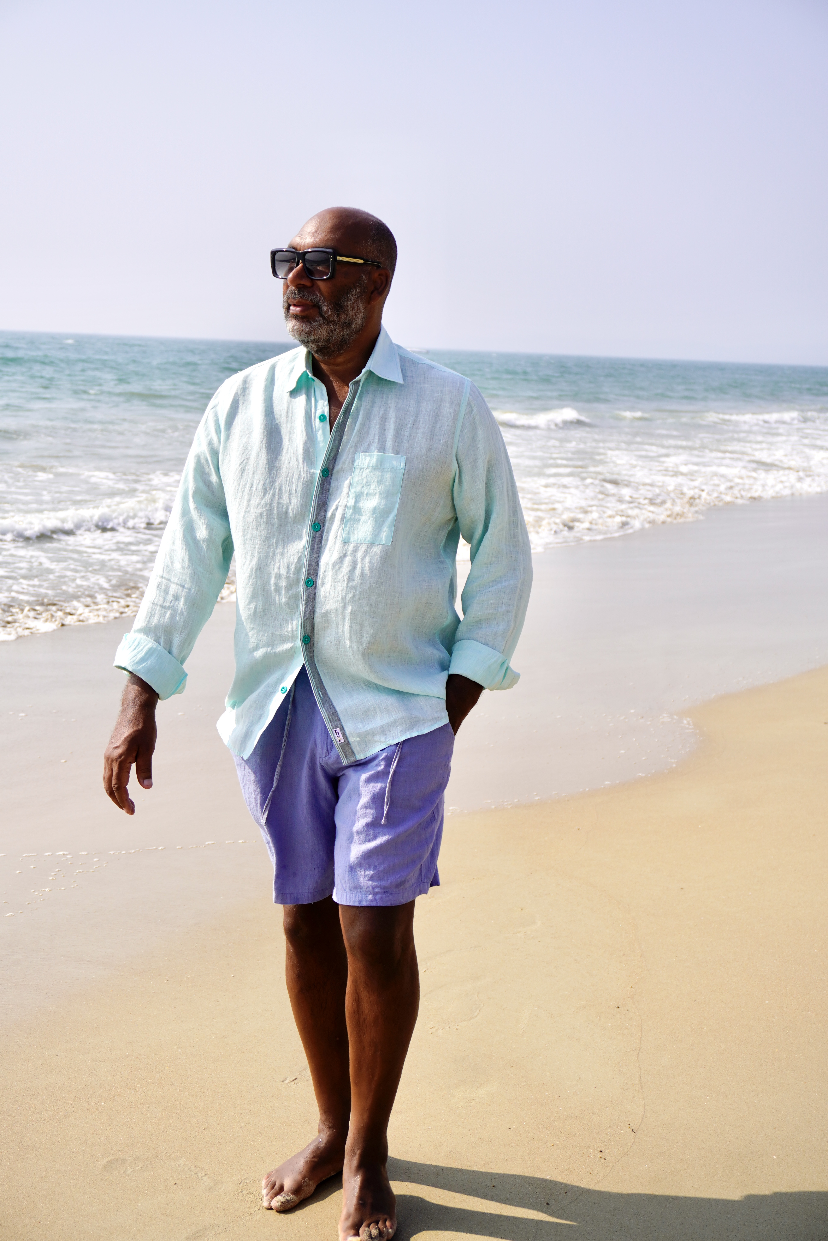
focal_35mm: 50
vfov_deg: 40.0
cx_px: 414
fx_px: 1708
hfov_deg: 27.3
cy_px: 620
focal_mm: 33
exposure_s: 1/800
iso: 100
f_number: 5.6
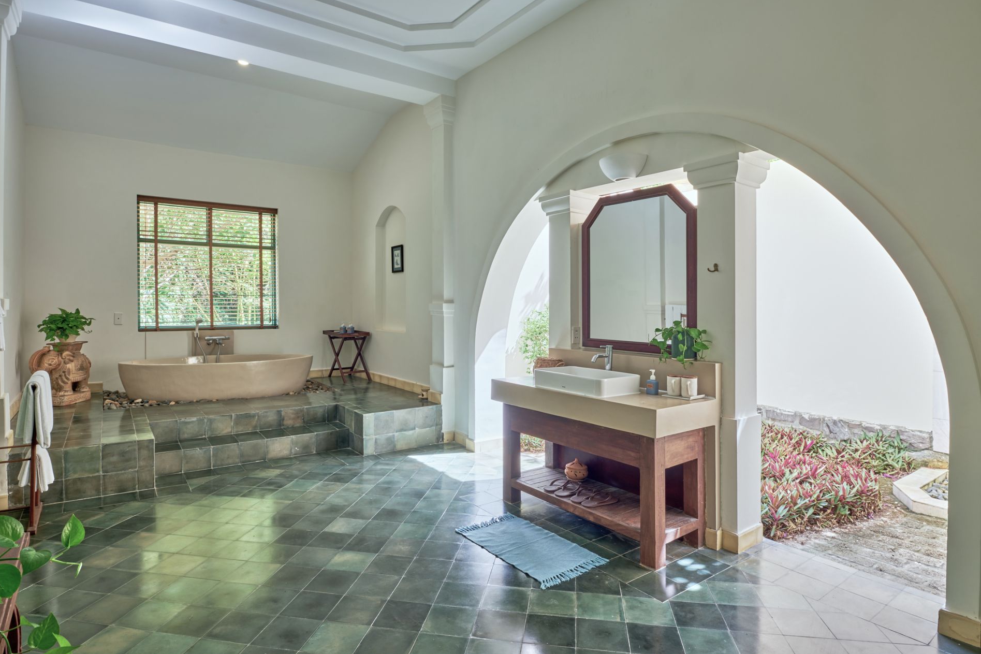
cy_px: 310
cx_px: 488
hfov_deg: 86.9
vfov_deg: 64.5
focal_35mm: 19
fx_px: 518
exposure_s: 1/2
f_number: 9
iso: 125
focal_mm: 12
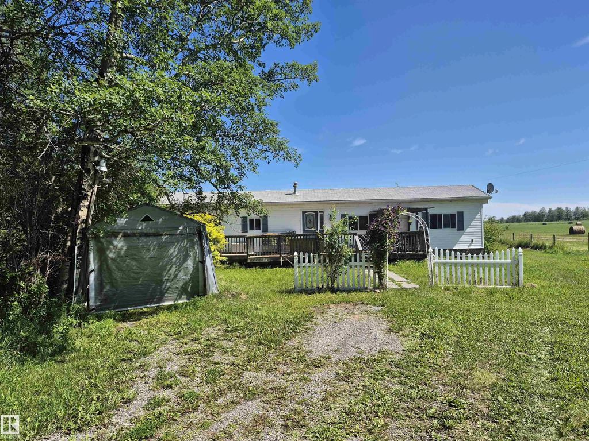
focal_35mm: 23
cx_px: 294
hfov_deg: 73.9
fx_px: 391
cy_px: 220
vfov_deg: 58.9
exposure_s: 1/1992
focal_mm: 5.4
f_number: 1.8
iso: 25
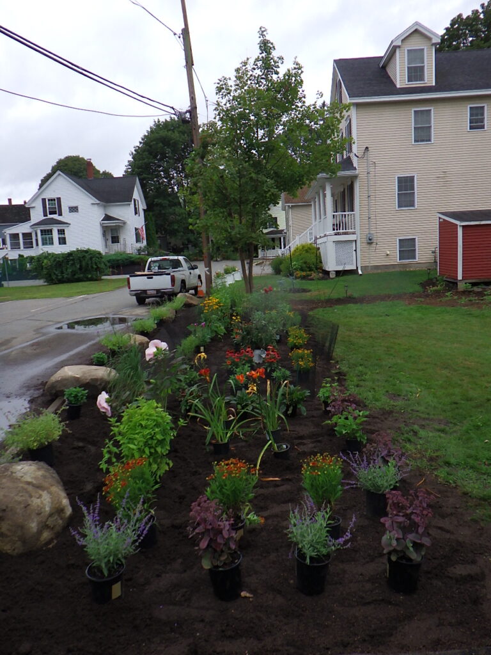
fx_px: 530
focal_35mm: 28
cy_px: 328
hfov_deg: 49.7
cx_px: 246
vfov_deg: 63.4
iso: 125
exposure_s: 1/160
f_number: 3.5
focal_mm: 5
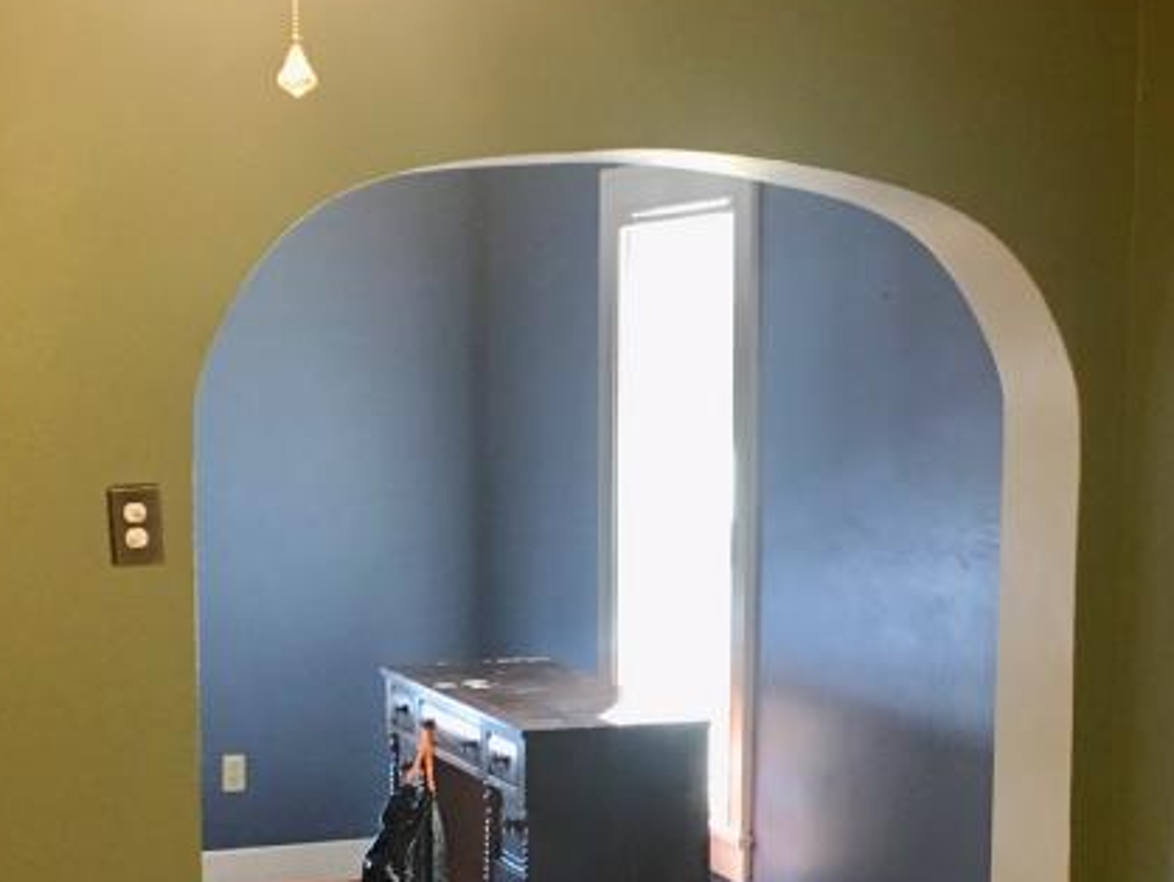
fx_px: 2409
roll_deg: -0.4
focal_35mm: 71
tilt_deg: -7.3
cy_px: 685
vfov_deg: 20.5
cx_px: 640
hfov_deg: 27.4
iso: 125
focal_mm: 4.15
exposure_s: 1/30
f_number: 2.2
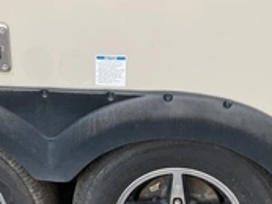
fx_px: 527
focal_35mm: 67
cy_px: 171
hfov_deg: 28.6
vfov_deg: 21.6
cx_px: 79
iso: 40
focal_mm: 3
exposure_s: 1/122
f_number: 1.8
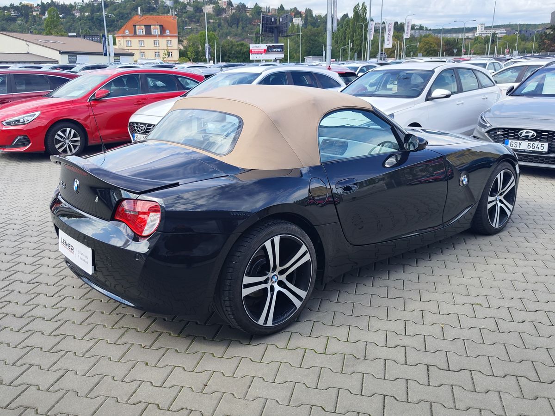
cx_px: 278
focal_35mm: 23
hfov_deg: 73.9
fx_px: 369
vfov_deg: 58.9
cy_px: 208
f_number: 1.69
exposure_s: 1/528
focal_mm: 7.01
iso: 50
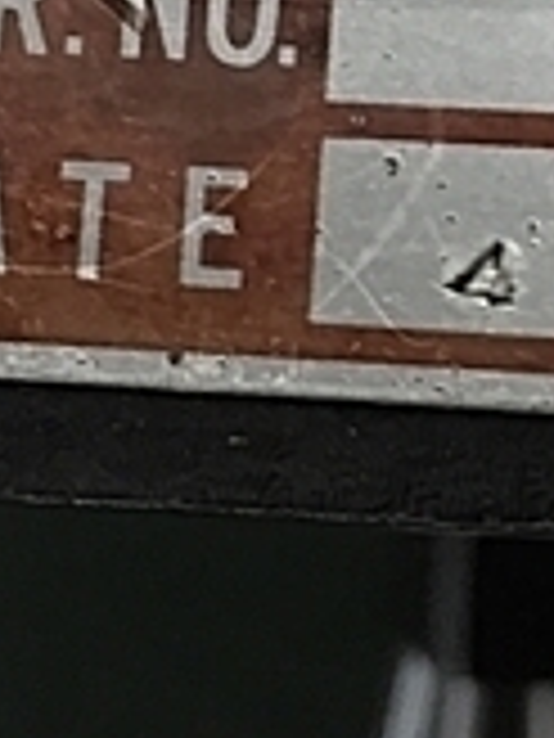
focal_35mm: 113
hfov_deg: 12.9
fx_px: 2411
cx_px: 595
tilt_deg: -78.4
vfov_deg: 16.9
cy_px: -76
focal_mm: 4.15
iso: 32
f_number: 2.2
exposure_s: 1/30
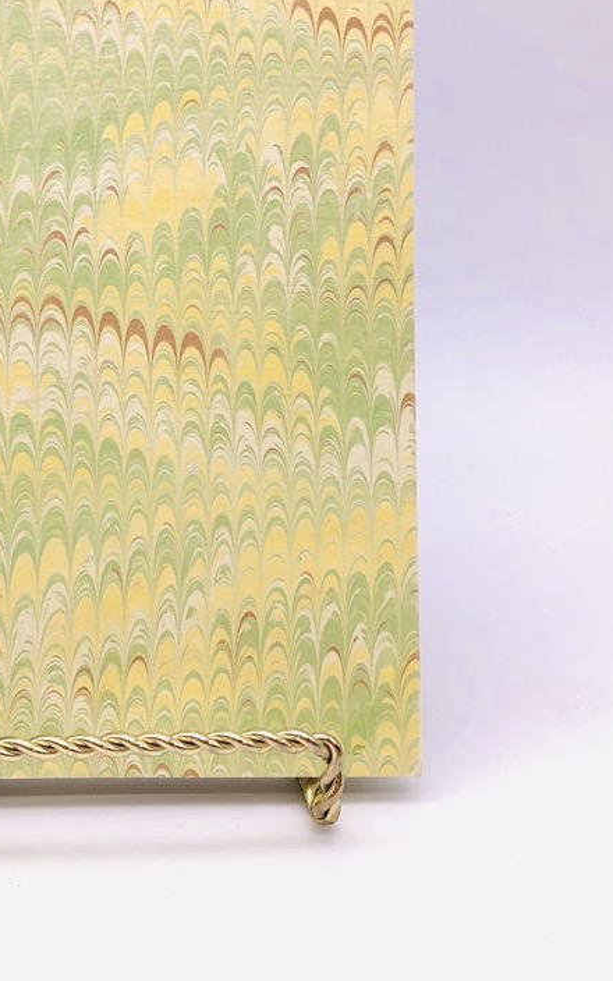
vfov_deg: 37.3
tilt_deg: -14.0
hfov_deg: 23.5
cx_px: 98
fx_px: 1443
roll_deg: -0.4
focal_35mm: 54
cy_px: 364
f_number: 1.8
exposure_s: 1/361
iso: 20
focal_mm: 3.99
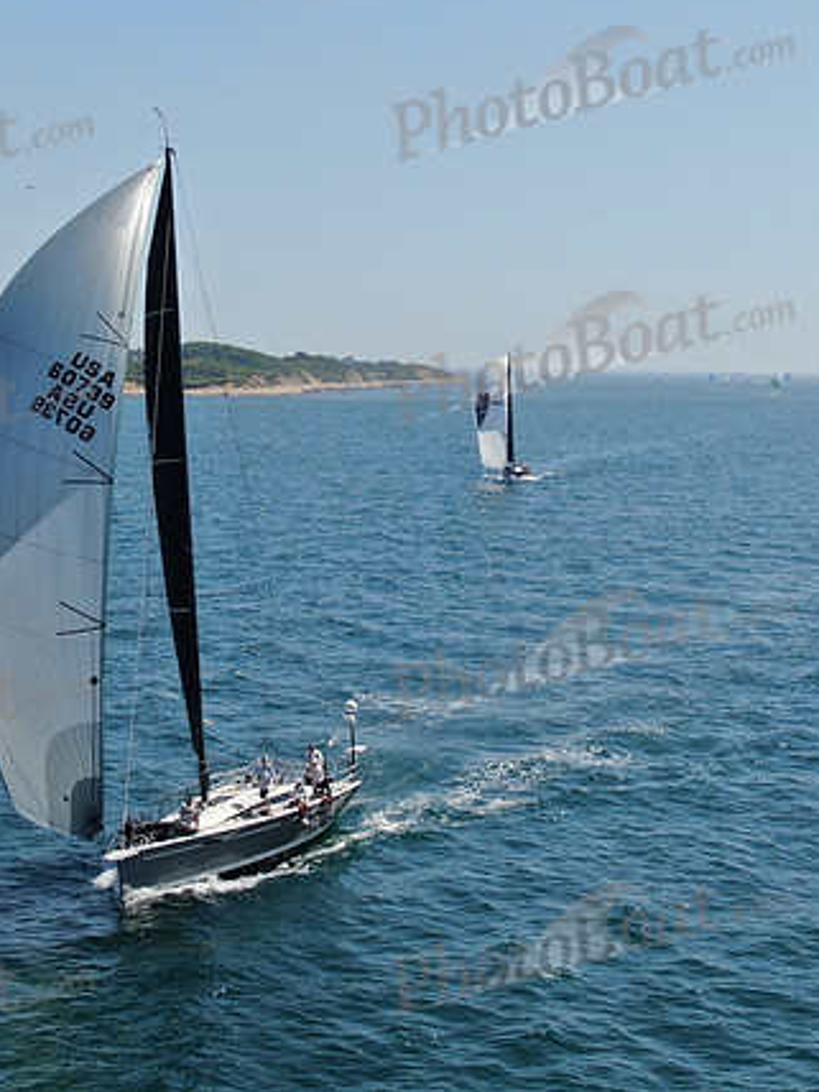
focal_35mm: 65
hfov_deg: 22.5
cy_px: 540
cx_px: 245
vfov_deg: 29.8
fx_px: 2050
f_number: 3.8
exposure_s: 1/1000
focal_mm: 8.6
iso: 100
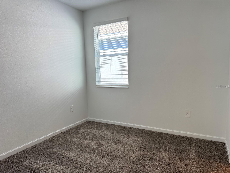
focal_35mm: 24
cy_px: 86
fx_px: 159
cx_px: 115
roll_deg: +1.2
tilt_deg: -7.1
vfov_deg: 56.8
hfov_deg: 71.6
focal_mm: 6.76
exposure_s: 1/120
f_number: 1.78
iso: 80
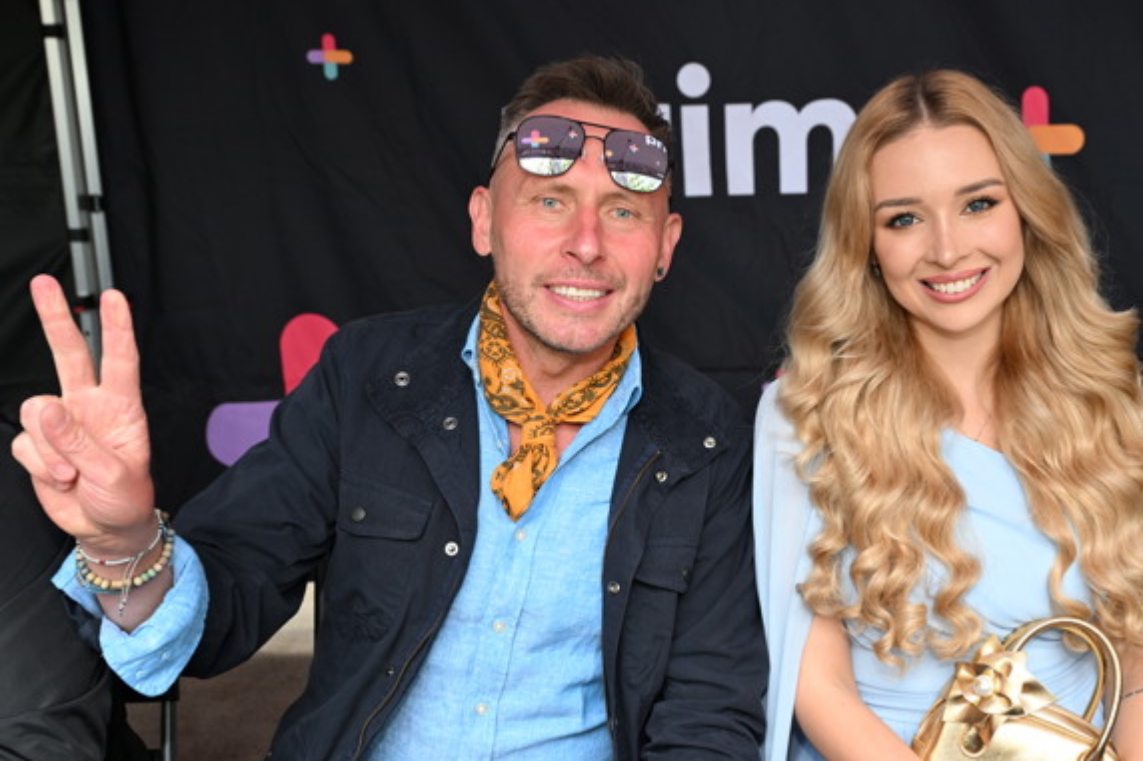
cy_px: 449
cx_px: 657
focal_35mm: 41
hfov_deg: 47.3
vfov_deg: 32.5
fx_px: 1301
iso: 800
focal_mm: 34
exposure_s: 1/100
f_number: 5
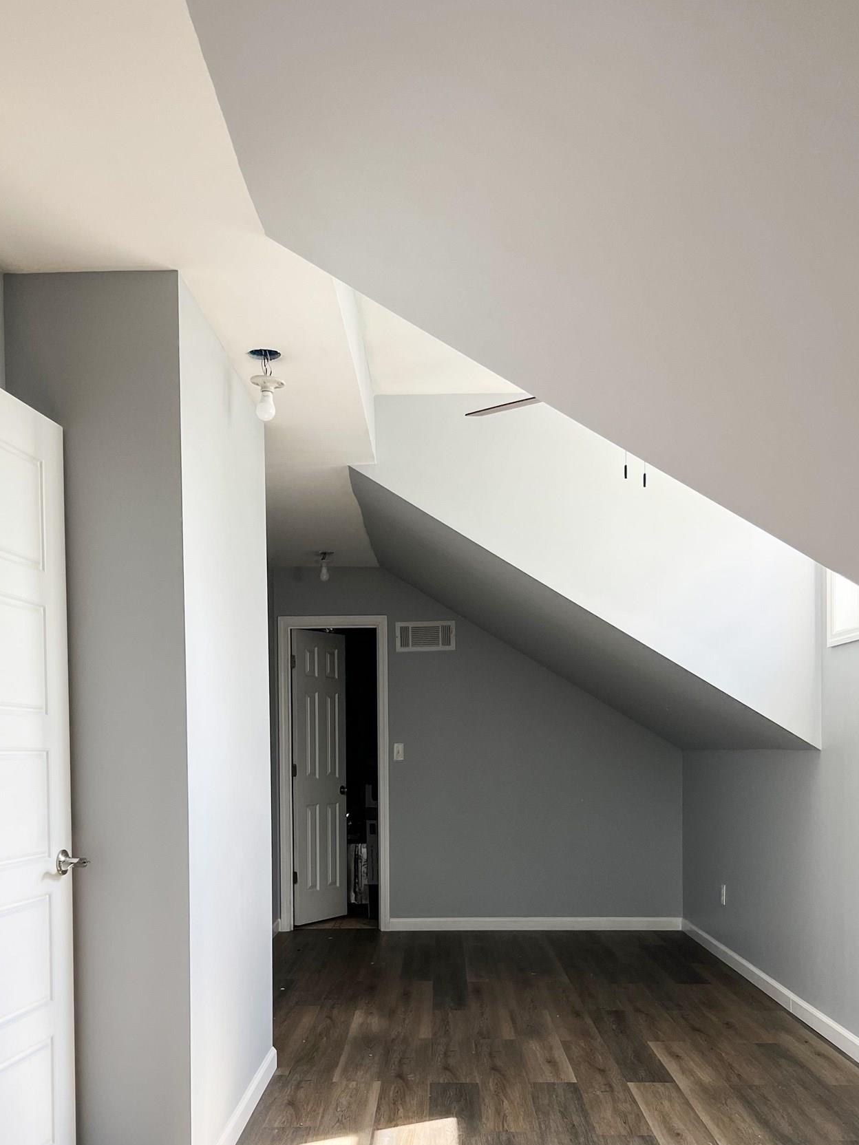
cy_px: 770
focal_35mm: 36
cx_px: 391
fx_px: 1191
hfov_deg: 39.6
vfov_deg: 50.4
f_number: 1.5
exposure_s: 1/158
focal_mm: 5.7
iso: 64
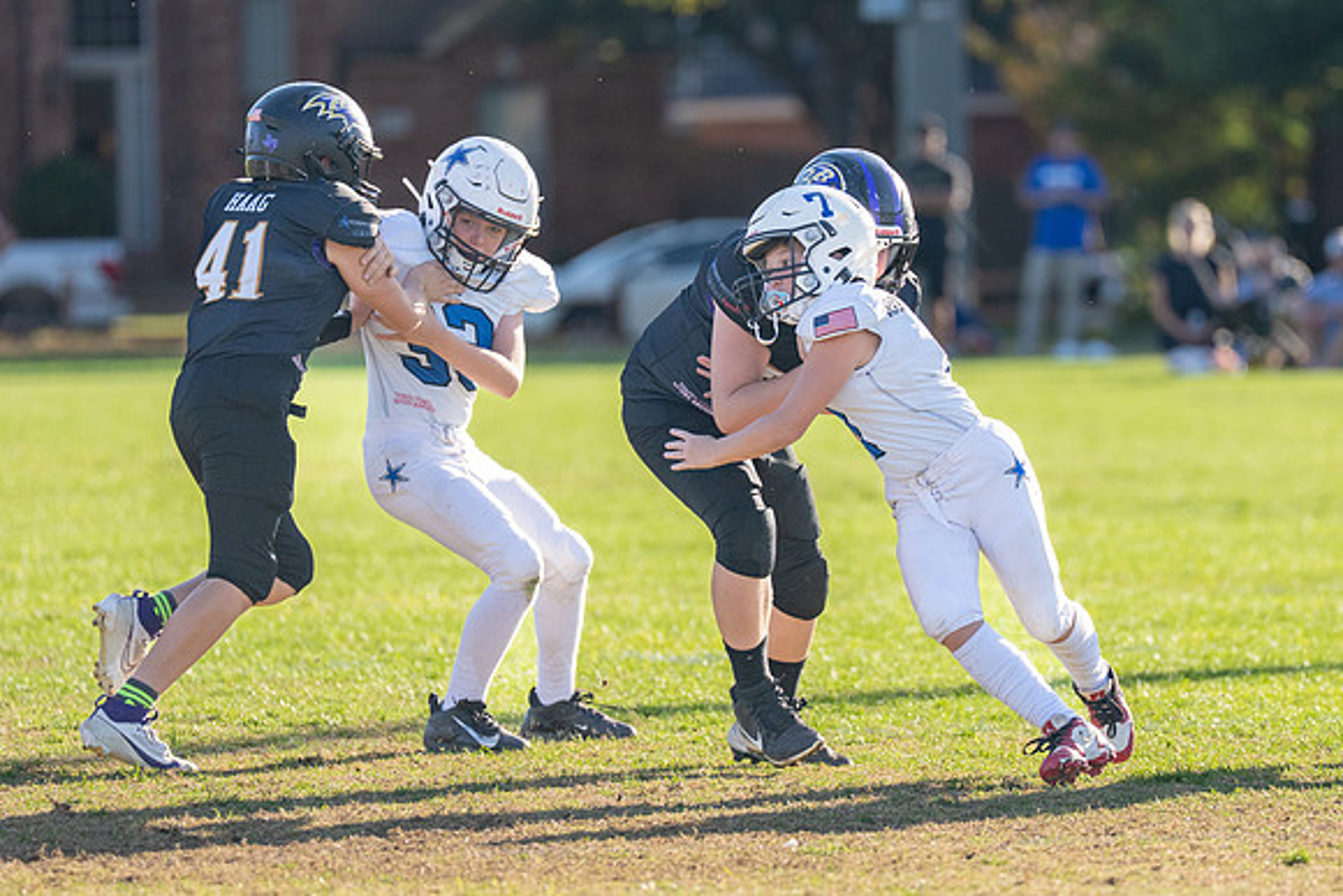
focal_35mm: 371
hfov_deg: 5.5
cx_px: 839
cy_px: 413
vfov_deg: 3.7
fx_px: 13861
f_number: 2.8
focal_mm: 200
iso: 320
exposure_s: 1/3200
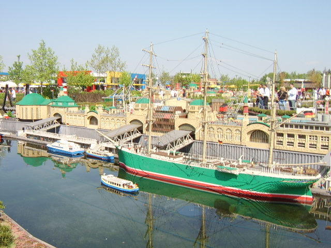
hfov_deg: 58.4
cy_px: 124
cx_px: 166
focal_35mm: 31
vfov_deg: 45.4
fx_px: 296
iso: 50
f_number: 6.7
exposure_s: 1/125
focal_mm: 8.13
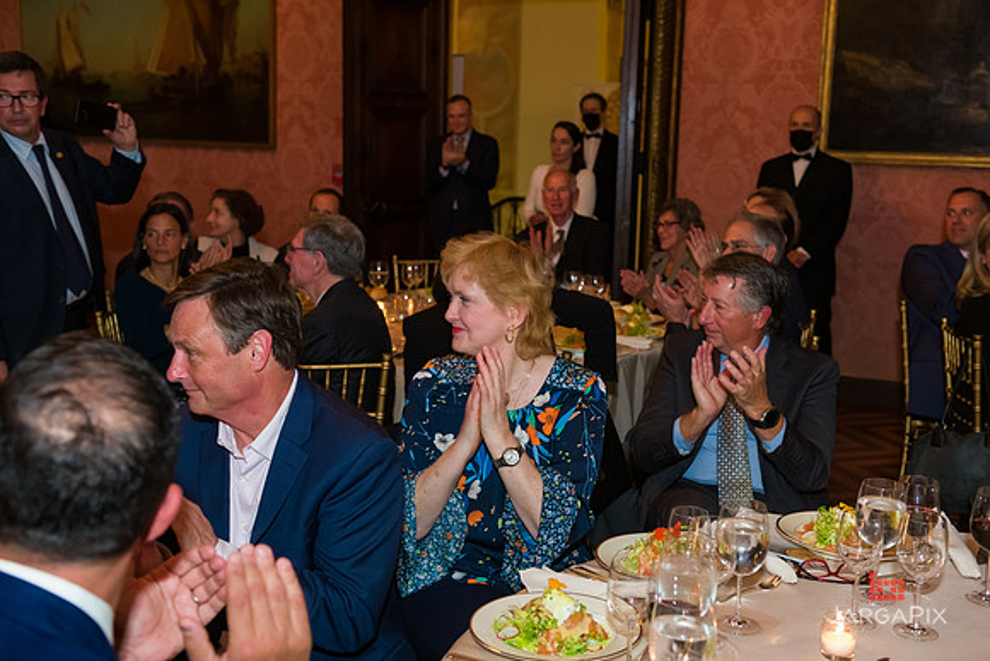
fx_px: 1155
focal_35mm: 42
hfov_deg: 46.4
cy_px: 330
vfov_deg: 31.9
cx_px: 495
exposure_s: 1/100
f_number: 4
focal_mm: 42
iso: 3200
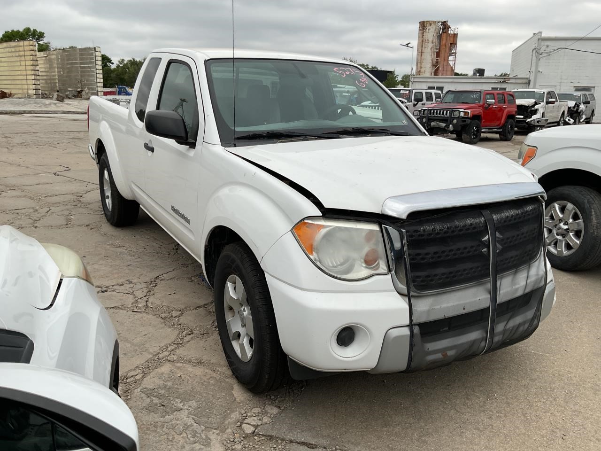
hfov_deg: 61.7
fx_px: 503
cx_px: 300
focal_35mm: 29
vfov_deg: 48.2
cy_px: 226
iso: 16
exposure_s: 1/1675
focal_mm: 3
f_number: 1.8
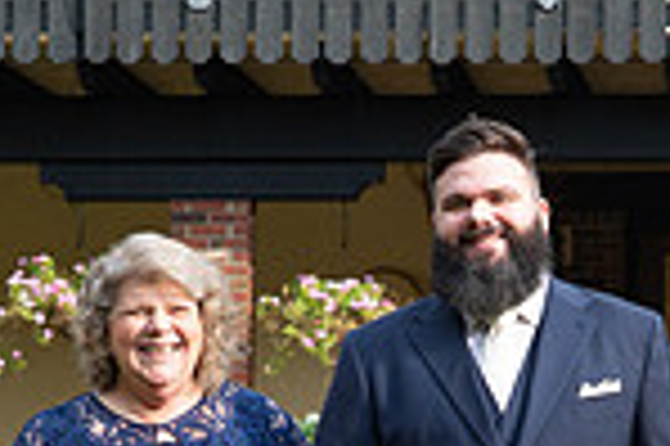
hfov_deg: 6.0
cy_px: 568
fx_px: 6395
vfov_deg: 4.0
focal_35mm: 344
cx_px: 475
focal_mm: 85
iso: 640
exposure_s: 1/640
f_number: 7.1
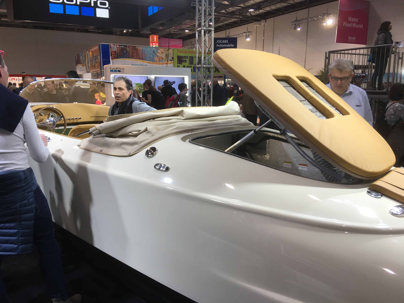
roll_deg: -0.5
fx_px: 338
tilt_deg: -8.9
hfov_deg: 61.7
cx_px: 202
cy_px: 152
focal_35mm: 29
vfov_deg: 48.2
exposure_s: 1/33
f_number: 2.2
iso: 25
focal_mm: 4.15
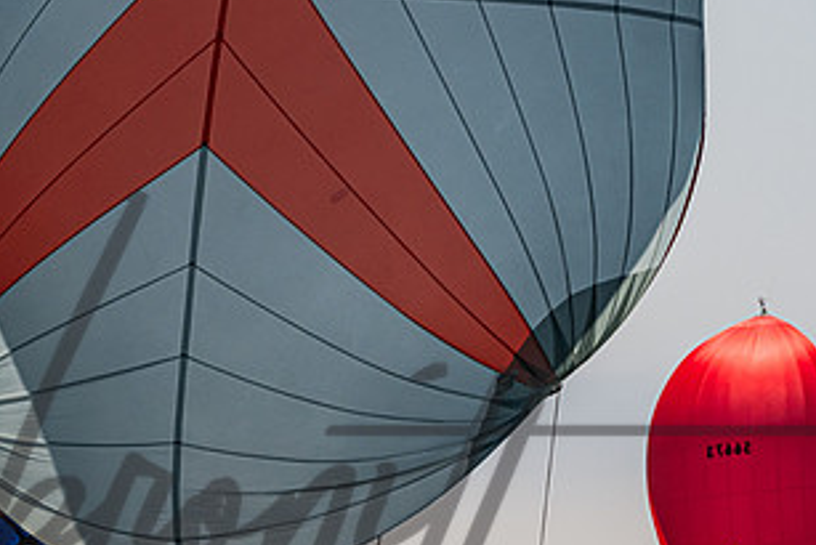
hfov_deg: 4.4
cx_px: 199
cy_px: 415
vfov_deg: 2.9
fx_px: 10681
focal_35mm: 471
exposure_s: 1/3200
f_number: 8
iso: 500
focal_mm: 200
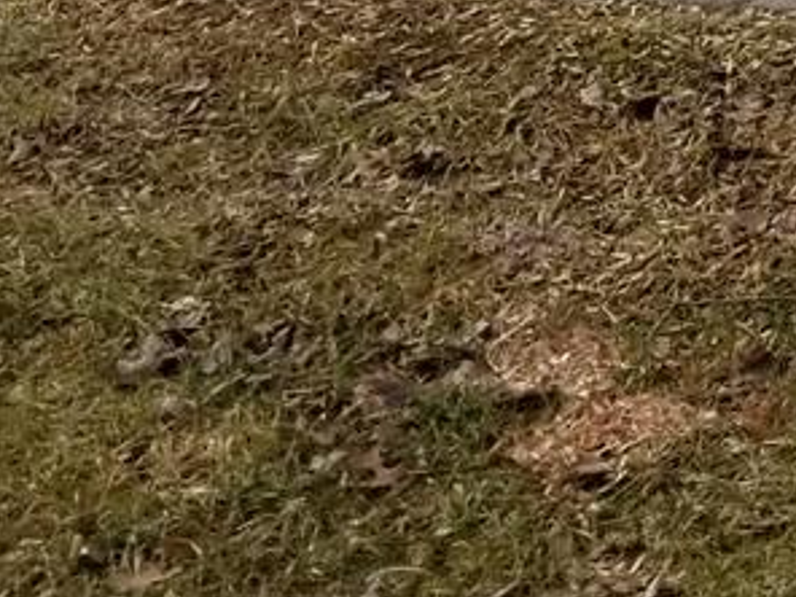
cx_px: 2574
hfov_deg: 8.6
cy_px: -1014
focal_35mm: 180
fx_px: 4139
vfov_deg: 7.5
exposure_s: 1/1548
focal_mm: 4.25
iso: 50
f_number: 1.7
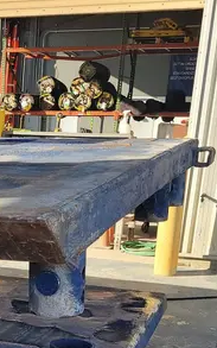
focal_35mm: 69
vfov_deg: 28.0
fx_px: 653
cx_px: -42
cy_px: 349
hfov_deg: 18.0
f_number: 1.8
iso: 40
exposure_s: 1/892
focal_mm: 5.4
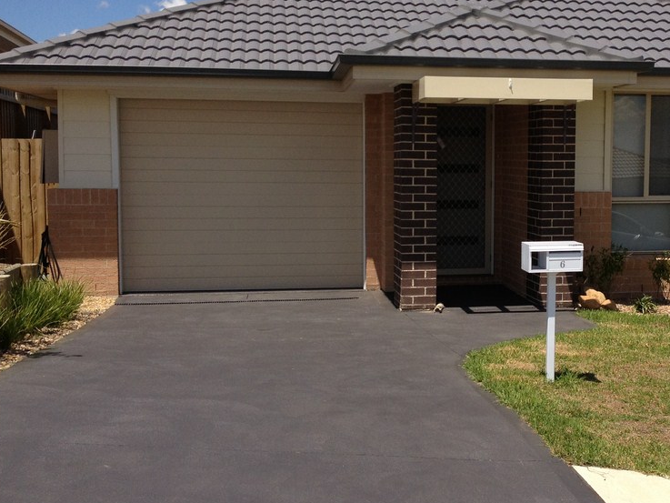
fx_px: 1103
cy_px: 264
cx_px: 488
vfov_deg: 25.7
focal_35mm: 57
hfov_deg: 33.2
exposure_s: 1/2304
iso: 50
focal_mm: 4.28
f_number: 2.4
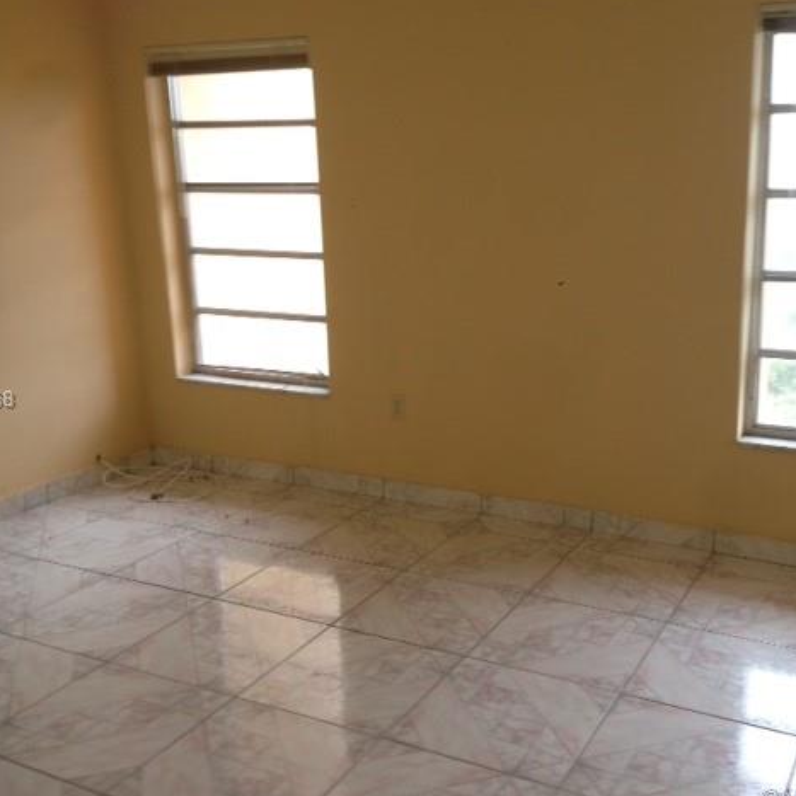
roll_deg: +0.3
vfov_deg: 41.9
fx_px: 1041
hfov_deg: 41.8
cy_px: 401
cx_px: 447
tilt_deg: -10.3
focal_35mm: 40
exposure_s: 1/60
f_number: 2.4
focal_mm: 4.12
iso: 64
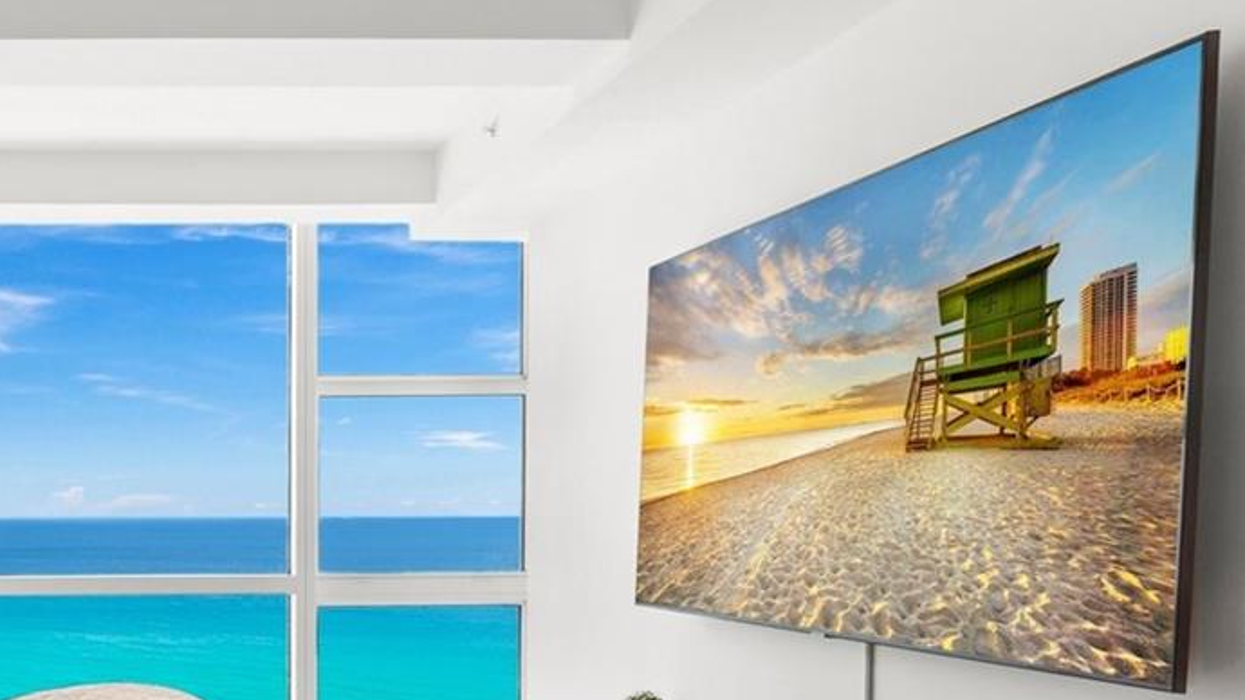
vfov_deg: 33.4
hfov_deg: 51.0
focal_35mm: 34
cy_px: 583
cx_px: 112
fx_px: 1122
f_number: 8
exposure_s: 1/30
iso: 250
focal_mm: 14
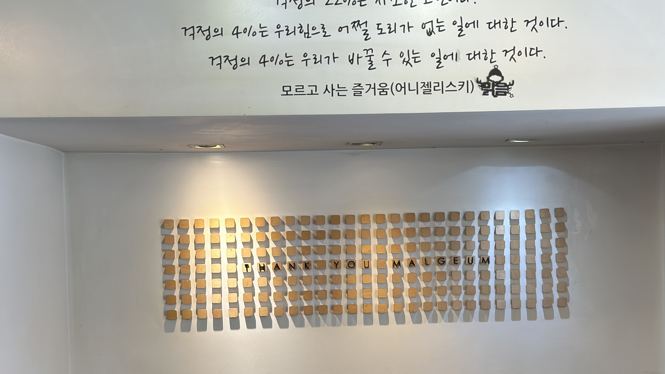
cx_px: 380
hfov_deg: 34.8
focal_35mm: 60
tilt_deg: -2.9
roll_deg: +0.6
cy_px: 278
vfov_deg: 19.9
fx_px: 1058
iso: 64
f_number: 1.78
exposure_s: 1/166
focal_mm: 6.86
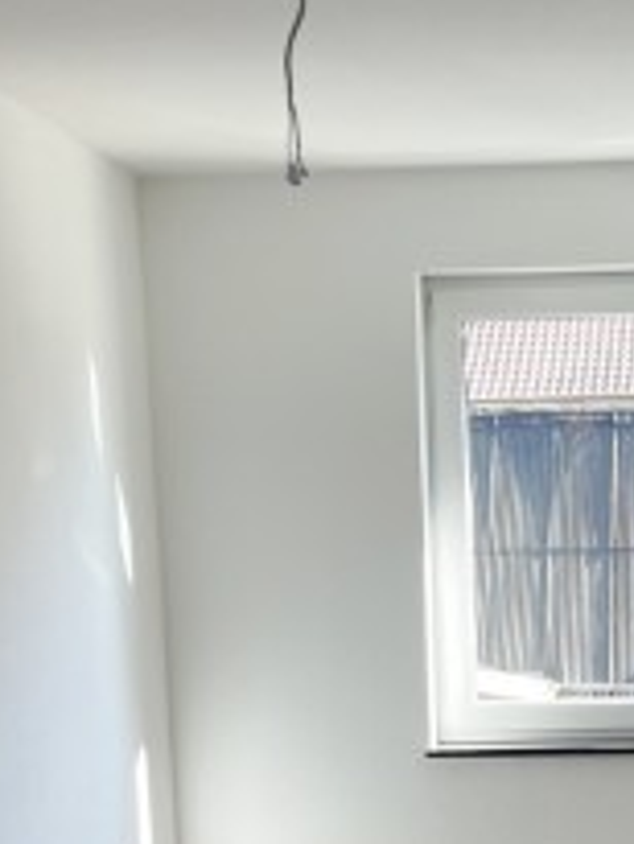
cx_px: 609
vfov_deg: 23.6
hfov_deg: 18.5
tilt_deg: -13.2
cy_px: 902
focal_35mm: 78
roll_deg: +1.2
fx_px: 1903
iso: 50
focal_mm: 5.1
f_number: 1.6
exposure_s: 1/100
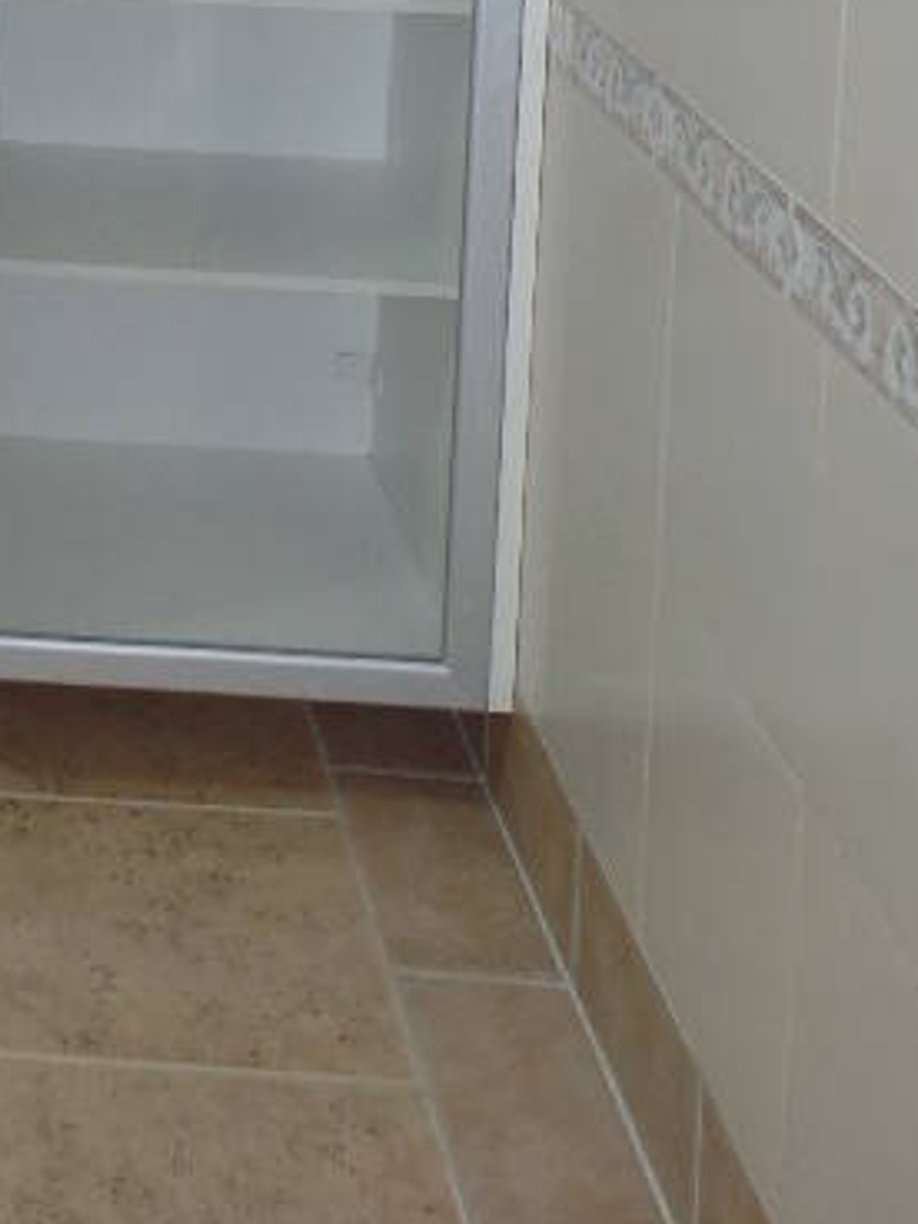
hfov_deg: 21.1
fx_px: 2263
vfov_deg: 25.3
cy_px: -446
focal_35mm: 64
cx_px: -230
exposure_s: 1/30
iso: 100
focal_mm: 4.1
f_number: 2.8
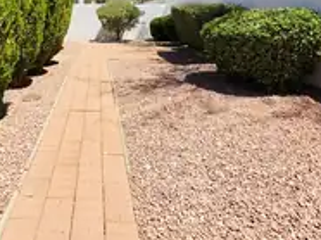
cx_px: 98
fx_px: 259
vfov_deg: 44.5
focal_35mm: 28
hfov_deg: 61.4
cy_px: 17
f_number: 1.9
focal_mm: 2.2
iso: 32
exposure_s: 1/2500
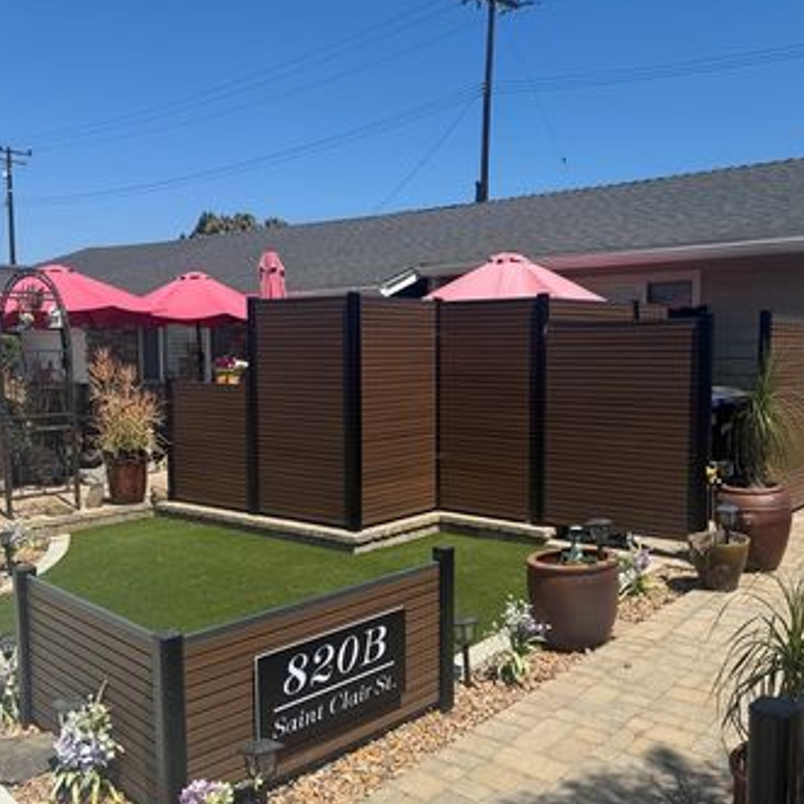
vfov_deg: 51.1
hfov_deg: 50.6
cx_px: 503
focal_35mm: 32
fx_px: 841
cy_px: 419
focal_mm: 6.76
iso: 80
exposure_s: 1/4950
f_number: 1.78
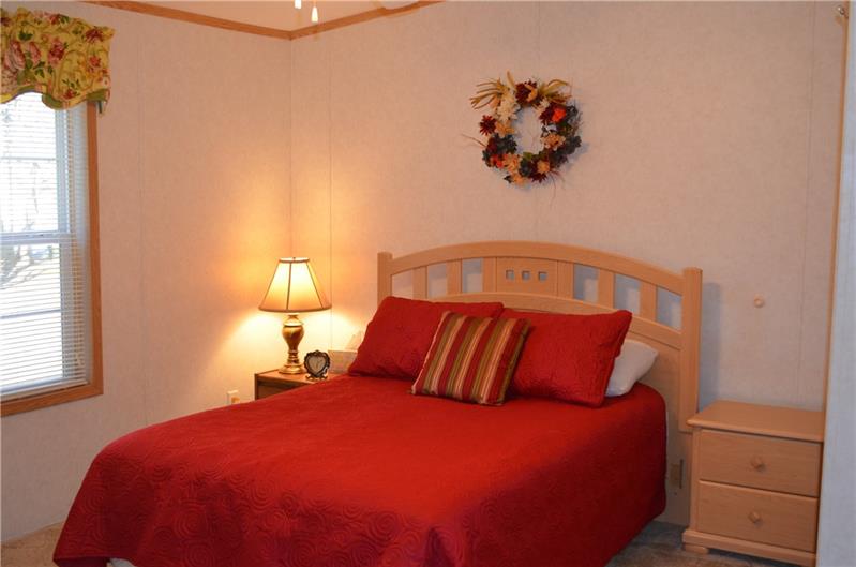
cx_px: 428
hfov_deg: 49.6
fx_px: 925
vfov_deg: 34.1
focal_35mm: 39
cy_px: 284
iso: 720
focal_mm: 26
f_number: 4.2
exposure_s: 1/60
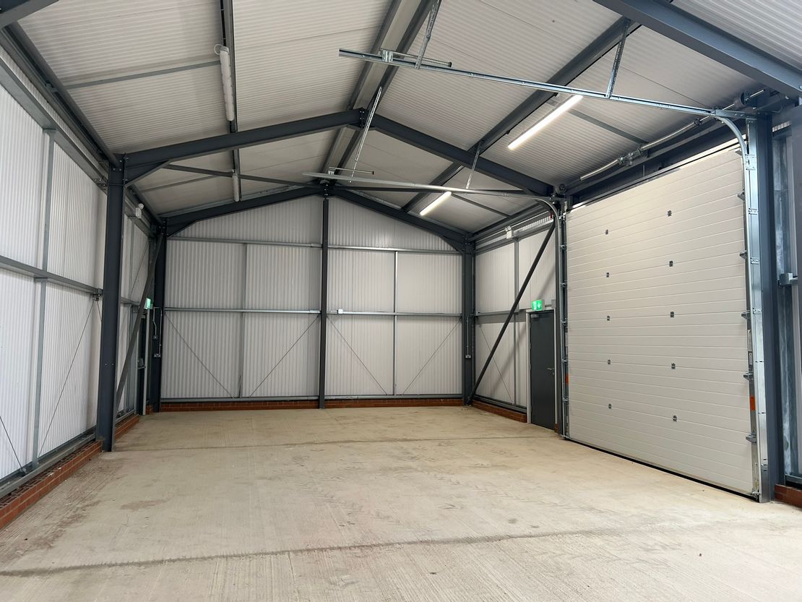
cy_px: 301
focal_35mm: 26
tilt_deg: +1.0
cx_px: 401
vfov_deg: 53.1
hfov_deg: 67.3
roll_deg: -0.3
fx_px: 603
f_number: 1.5
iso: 80
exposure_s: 1/121
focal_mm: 5.7
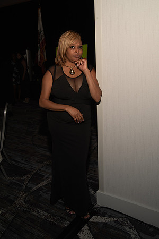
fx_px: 212
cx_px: 80
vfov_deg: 58.7
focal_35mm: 32
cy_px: 120
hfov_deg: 41.1
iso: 320
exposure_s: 1/100
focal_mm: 32
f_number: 11
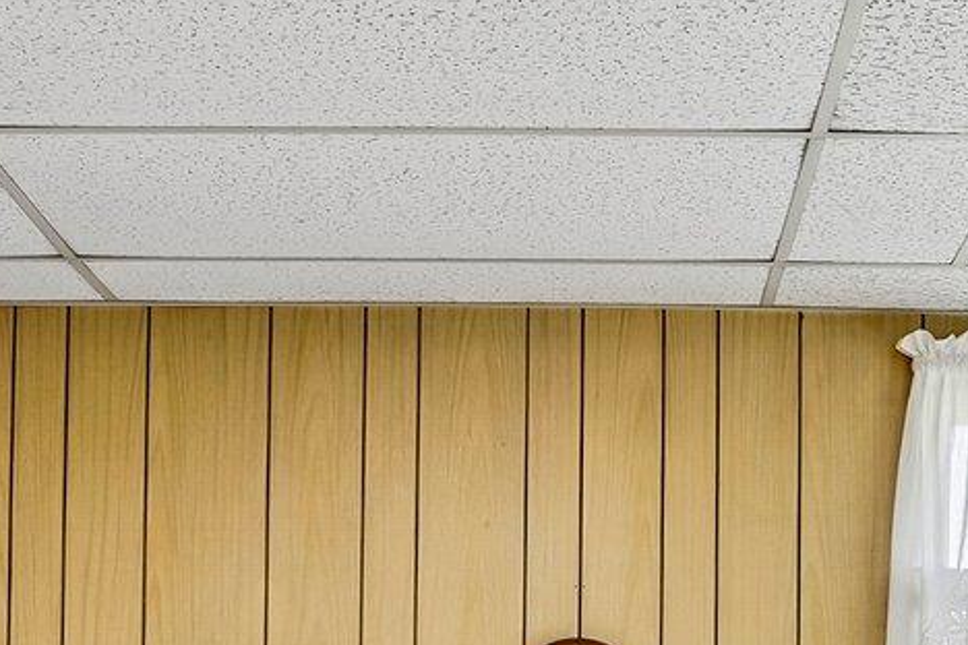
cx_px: 623
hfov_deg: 28.7
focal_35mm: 70
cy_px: 853
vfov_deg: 18.1
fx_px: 1882
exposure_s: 1/15
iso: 320
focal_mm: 16
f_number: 8
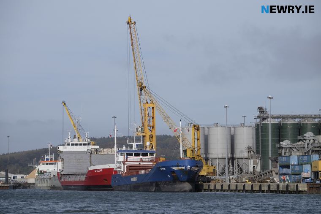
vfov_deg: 7.7
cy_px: 107
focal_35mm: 179
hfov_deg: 11.5
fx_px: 1596
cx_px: 160
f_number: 5.6
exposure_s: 1/1900
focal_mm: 119.2
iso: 400
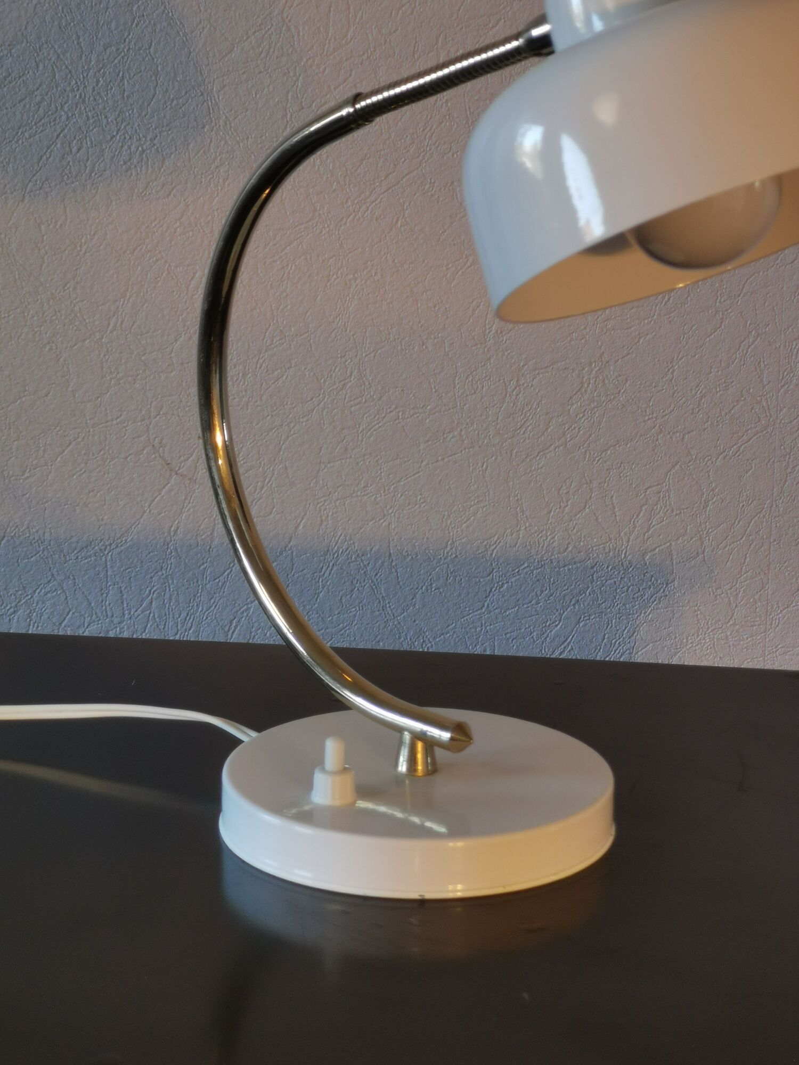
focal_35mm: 81
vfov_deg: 24.1
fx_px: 2493
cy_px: 532
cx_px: 400
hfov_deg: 18.2
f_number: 2.4
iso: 80
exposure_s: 1/50
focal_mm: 7.48
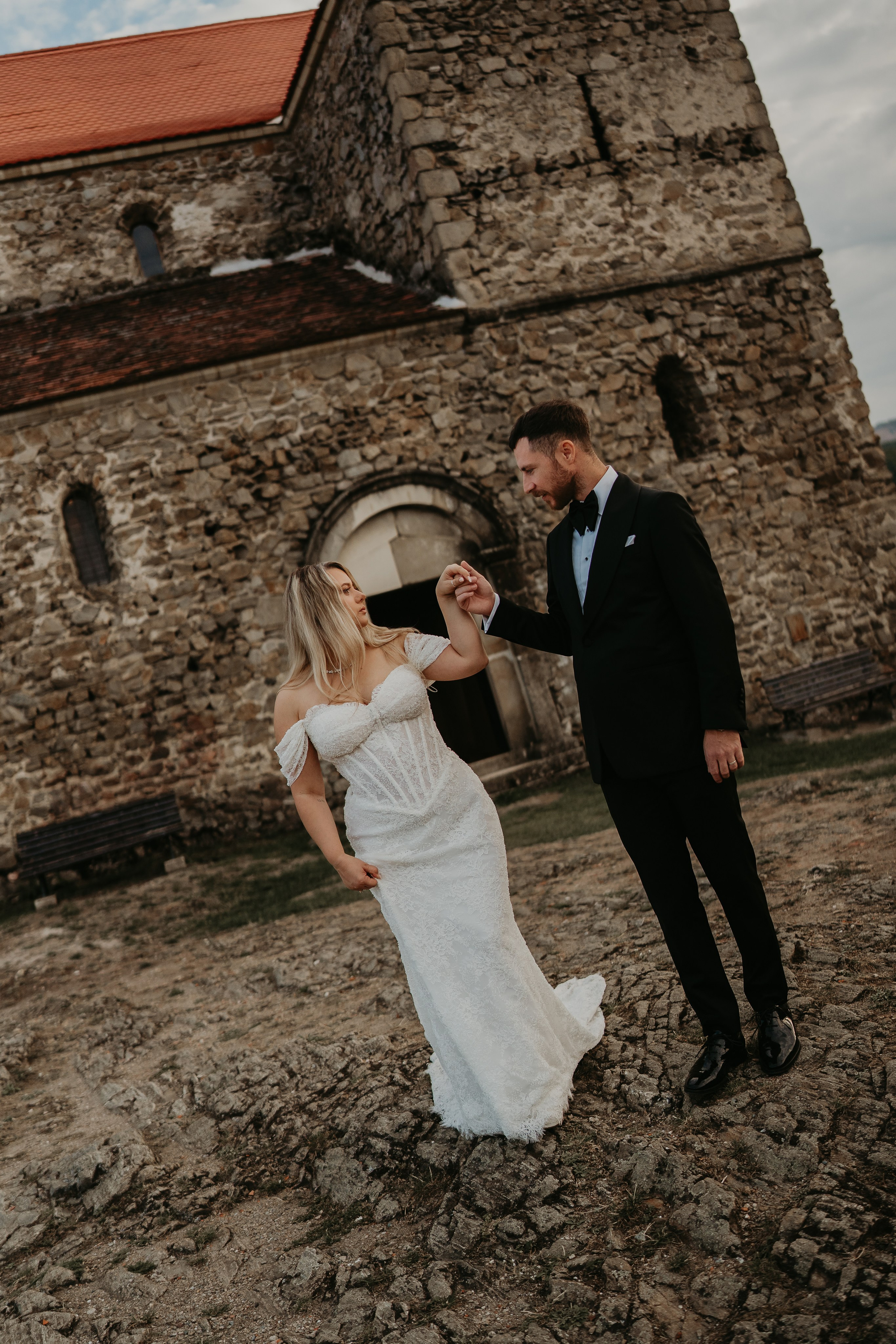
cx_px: 448
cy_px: 672
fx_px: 1307
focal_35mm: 35
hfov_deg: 37.9
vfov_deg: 54.4
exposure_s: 1/4000
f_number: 1.8
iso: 640
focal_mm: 35
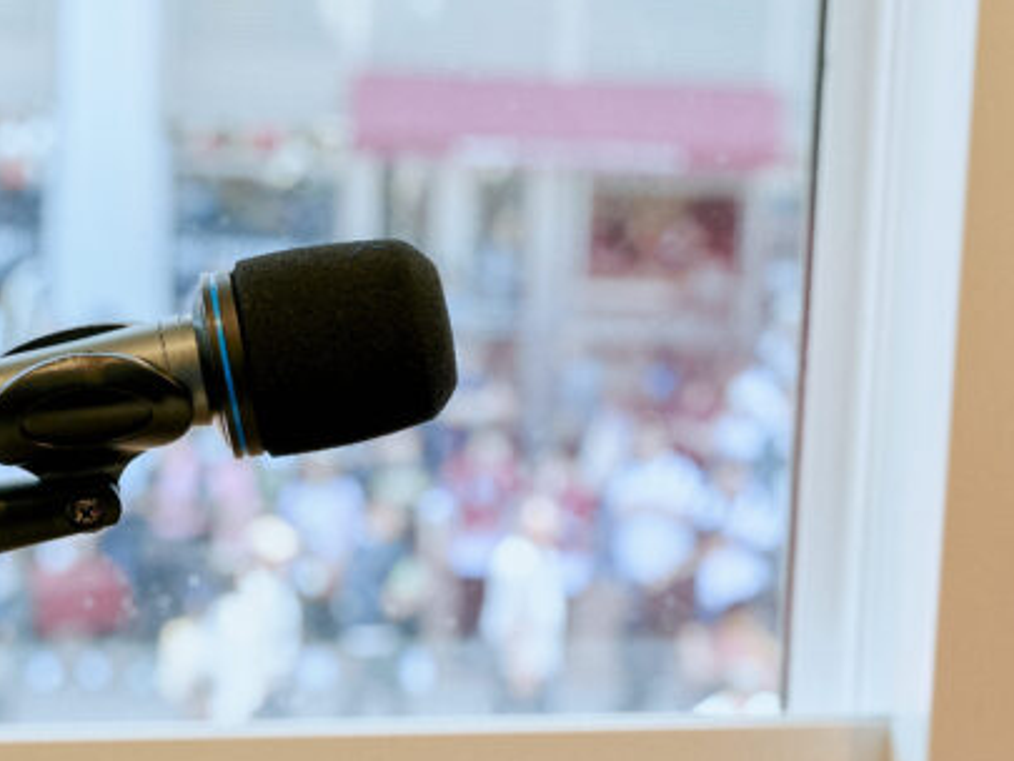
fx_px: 3340
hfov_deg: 17.2
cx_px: 613
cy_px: 451
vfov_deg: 13.0
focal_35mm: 114
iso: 400
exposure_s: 1/200
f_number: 4
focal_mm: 40
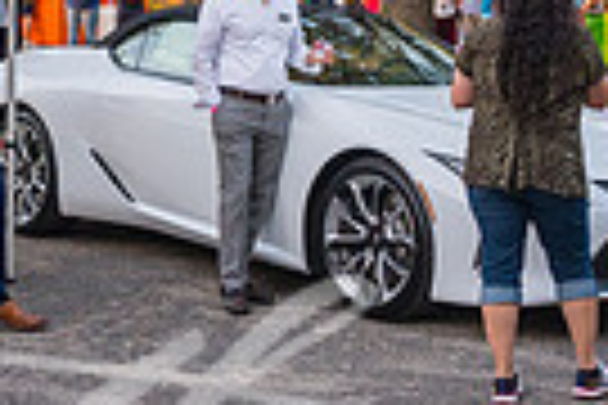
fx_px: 1841
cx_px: 117
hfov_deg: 18.6
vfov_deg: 12.4
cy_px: 22
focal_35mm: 109
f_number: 4
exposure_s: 1/640
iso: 1600
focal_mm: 24
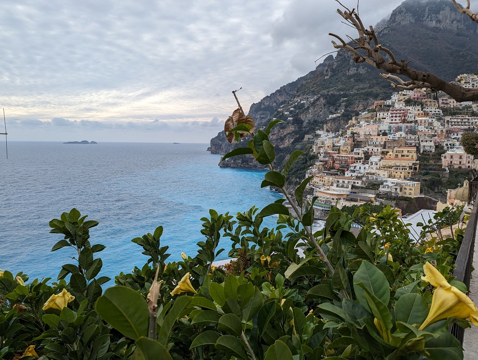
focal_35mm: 24
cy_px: 180
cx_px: 239
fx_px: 332
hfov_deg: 71.5
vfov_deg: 56.9
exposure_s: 1/1572
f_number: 1.85
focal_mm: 6.81
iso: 45
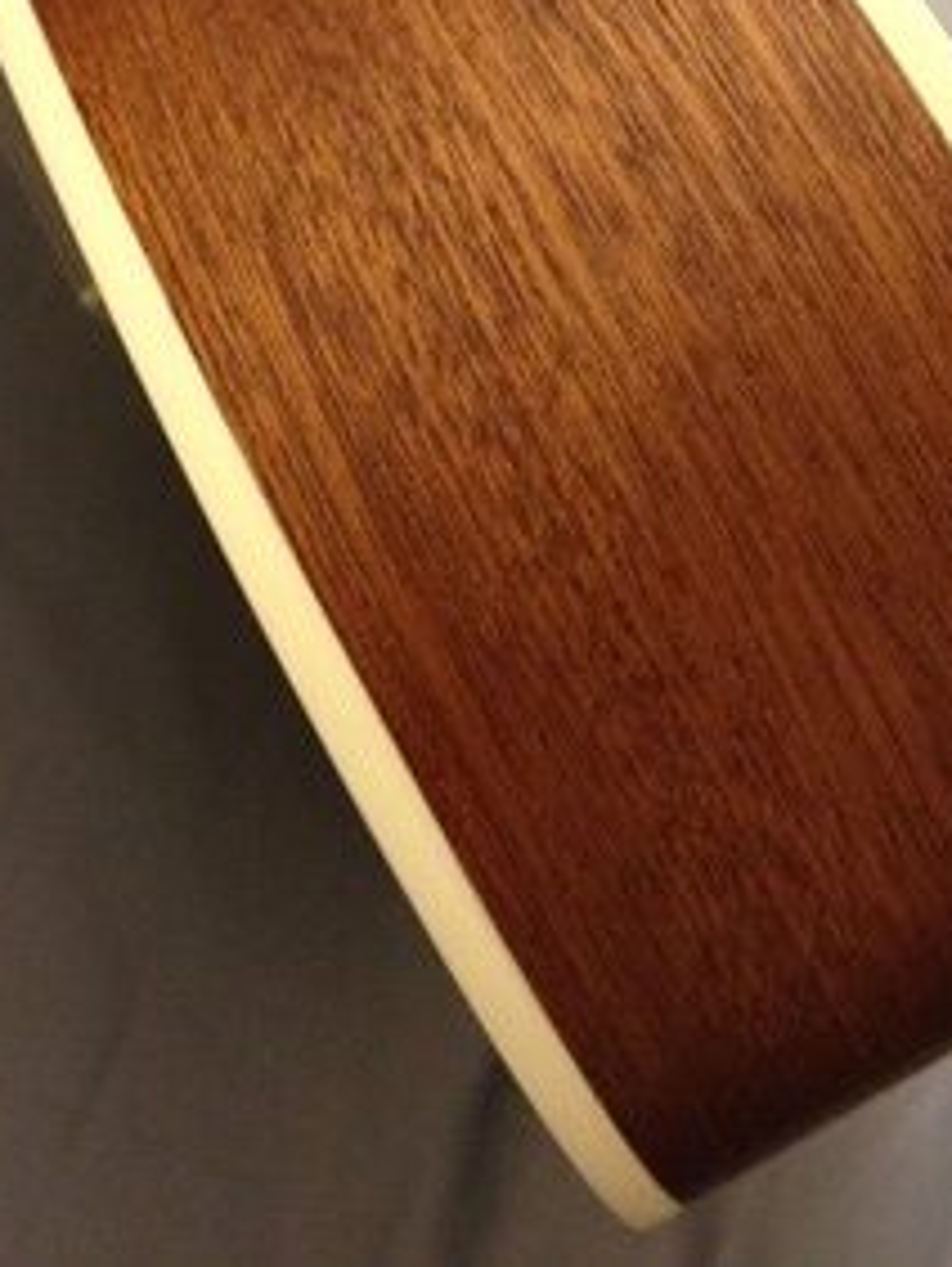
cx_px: 424
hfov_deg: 23.7
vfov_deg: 30.0
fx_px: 2270
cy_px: 148
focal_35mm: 62
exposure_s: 1/20
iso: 320
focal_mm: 4.28
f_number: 2.4
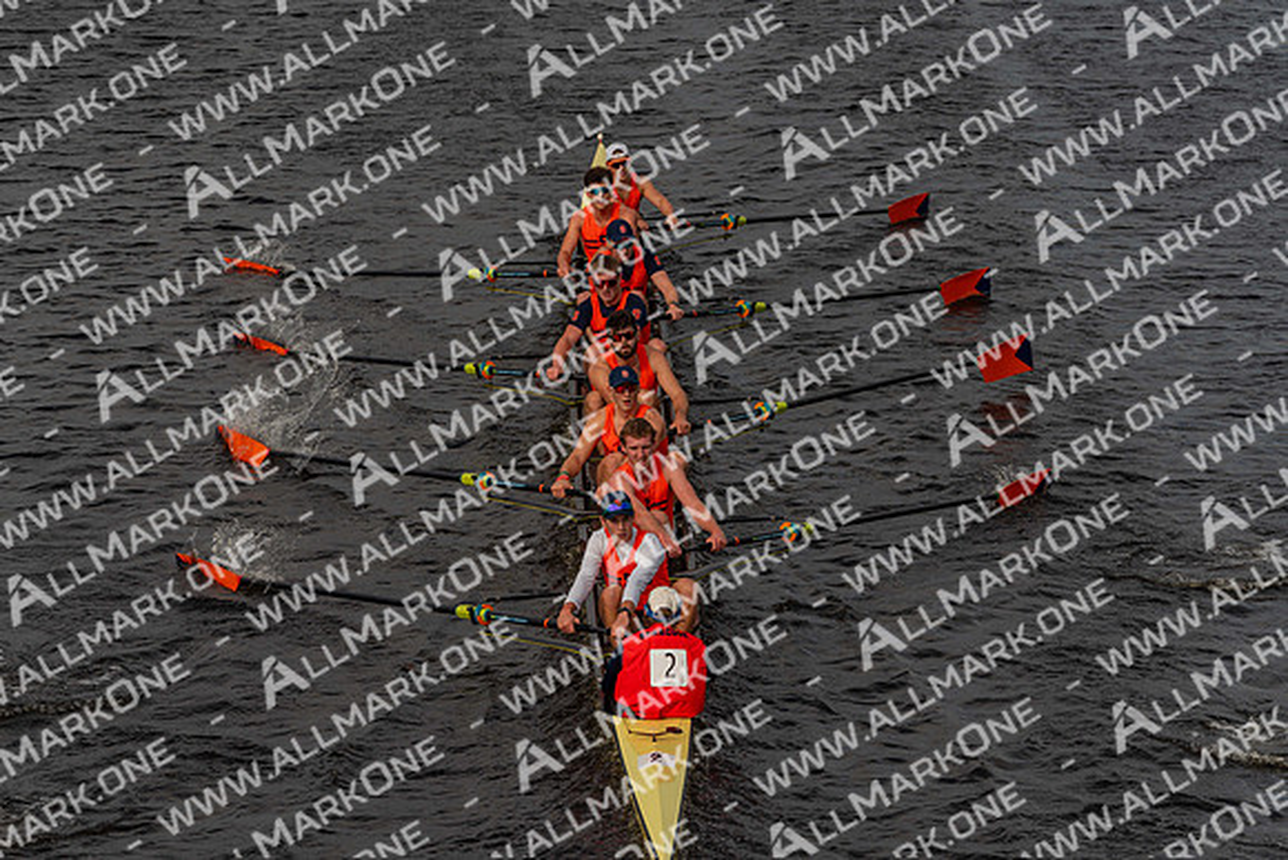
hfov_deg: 14.9
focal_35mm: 138
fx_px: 4938
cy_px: 430
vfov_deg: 9.9
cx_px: 644
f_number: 5
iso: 320
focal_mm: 138
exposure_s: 1/2500
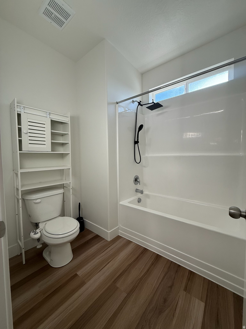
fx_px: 133
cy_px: 164
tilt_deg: -1.9
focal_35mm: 14
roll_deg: +0.5
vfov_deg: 102.1
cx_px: 123
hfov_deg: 85.7
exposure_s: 1/182
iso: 64
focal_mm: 2.22
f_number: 2.2
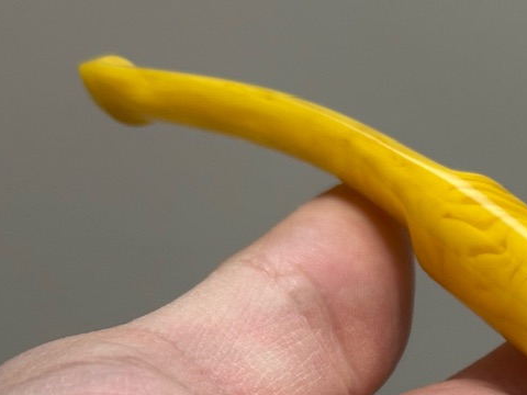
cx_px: 646
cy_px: 316
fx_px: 1949
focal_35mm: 128
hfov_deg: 14.8
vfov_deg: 11.5
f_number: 1.78
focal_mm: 6.86
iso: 80
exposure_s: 1/121
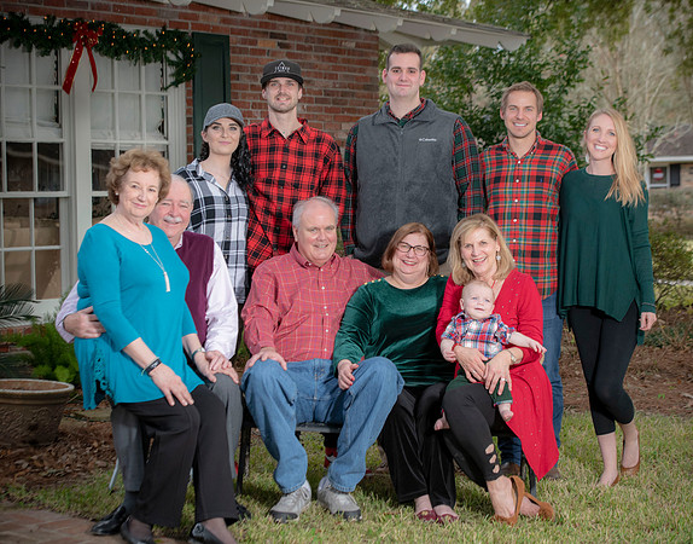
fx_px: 1607
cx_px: 379
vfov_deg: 19.2
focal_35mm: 79
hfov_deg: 24.3
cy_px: 269
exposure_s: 1/250
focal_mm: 70
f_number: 5.6
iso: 320
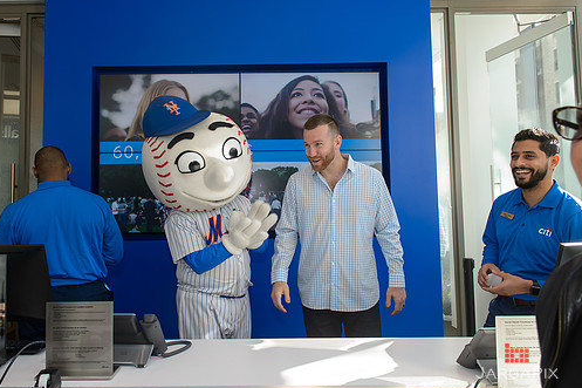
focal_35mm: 28
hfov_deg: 65.2
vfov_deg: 46.3
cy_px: 178
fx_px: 452
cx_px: 248
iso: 1000
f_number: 6.3
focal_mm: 24
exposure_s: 1/250
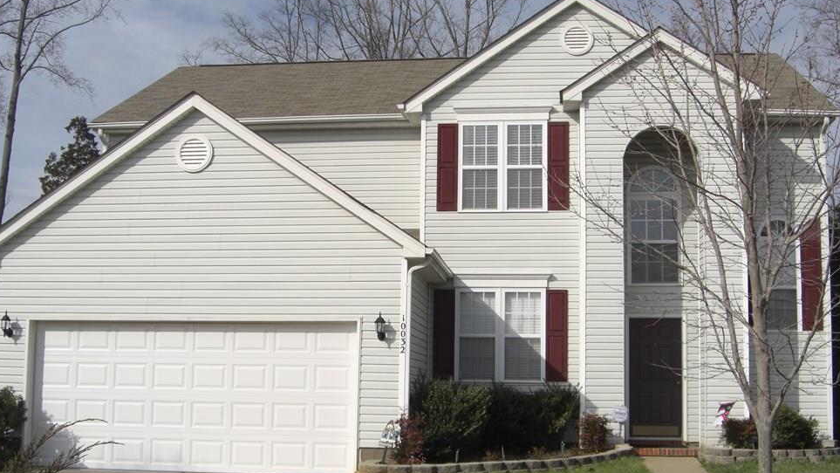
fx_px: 980
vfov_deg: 27.0
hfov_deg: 46.4
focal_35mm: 44
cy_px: 294
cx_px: 422
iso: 100
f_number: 8
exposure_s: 1/400
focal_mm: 7.9
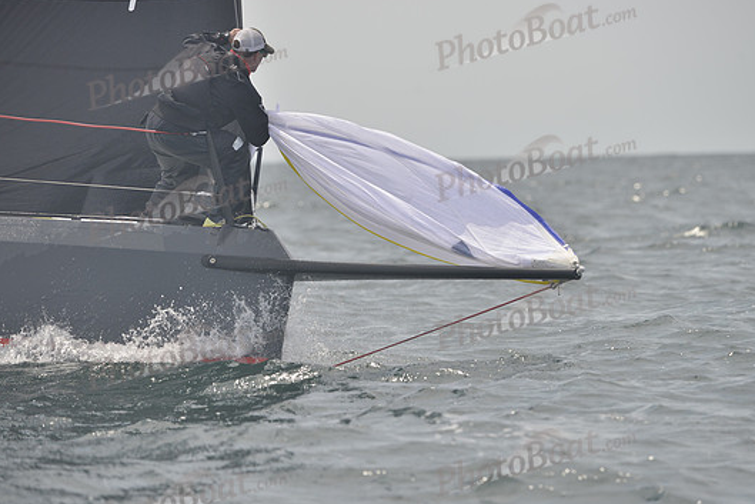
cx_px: 363
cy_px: 259
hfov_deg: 7.8
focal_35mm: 263
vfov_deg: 5.2
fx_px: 5517
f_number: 7.1
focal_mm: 240
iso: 280
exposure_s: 1/1250
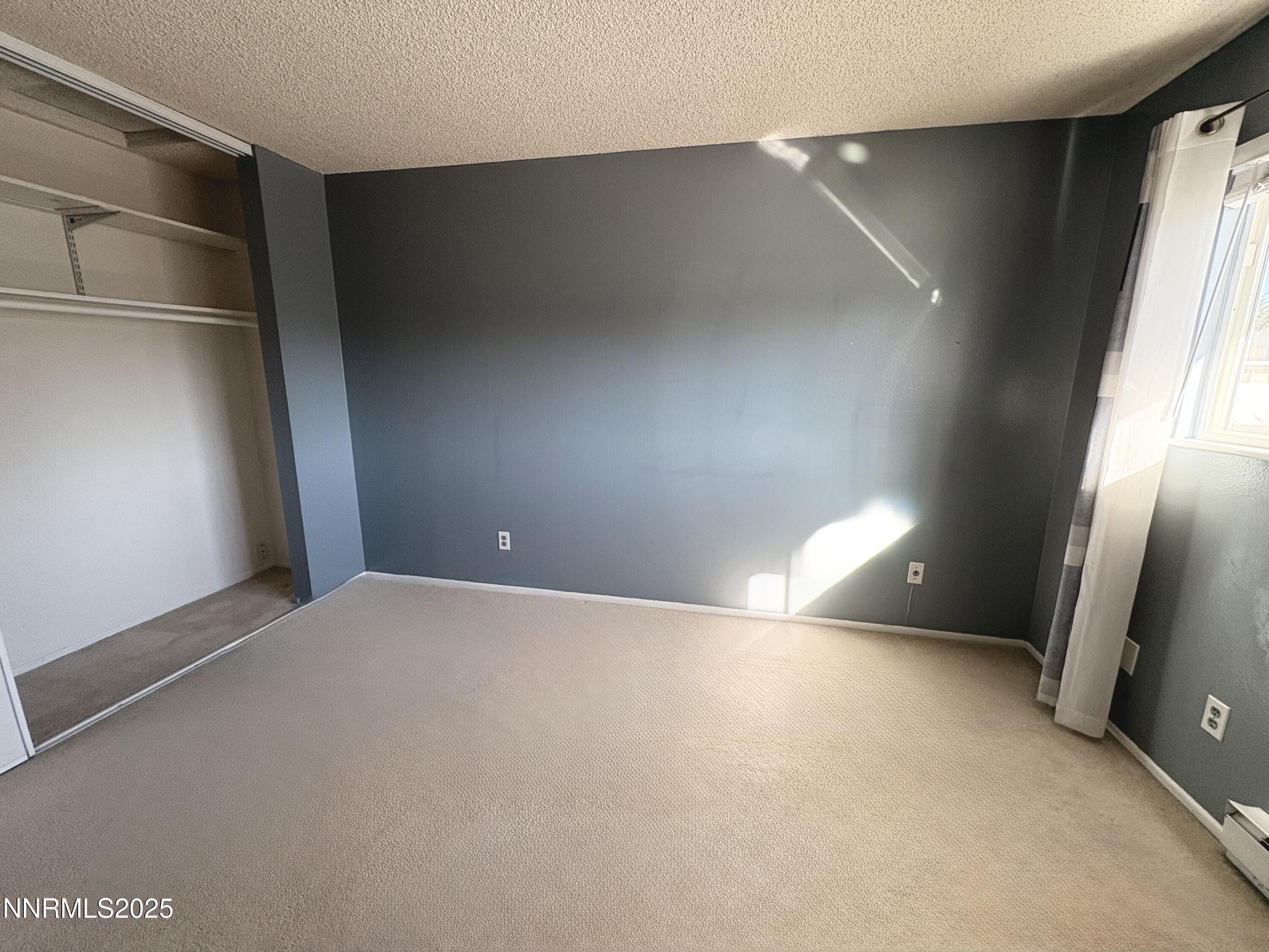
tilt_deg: -10.6
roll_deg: -0.8
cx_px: 634
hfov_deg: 102.1
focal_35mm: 14
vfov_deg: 85.7
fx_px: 513
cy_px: 476
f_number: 2.2
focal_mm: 2.22
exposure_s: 1/99
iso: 125
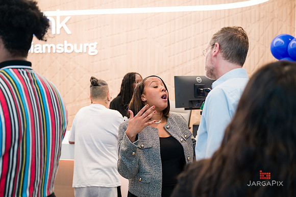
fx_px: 422
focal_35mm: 51
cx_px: 148
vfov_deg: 26.3
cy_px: 98
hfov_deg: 38.7
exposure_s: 1/200
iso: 500
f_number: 3.2
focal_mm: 51
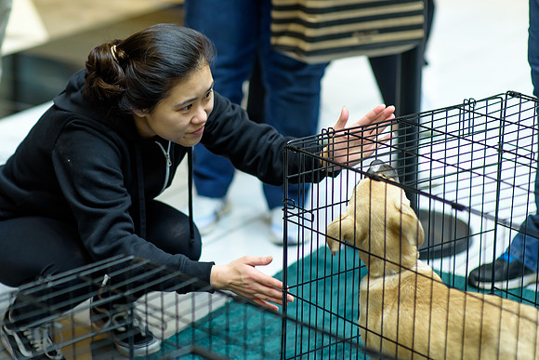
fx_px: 1639
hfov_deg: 18.6
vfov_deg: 12.5
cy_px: 129
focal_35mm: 109
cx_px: 192
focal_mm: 85
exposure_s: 1/200
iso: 800
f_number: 2.2
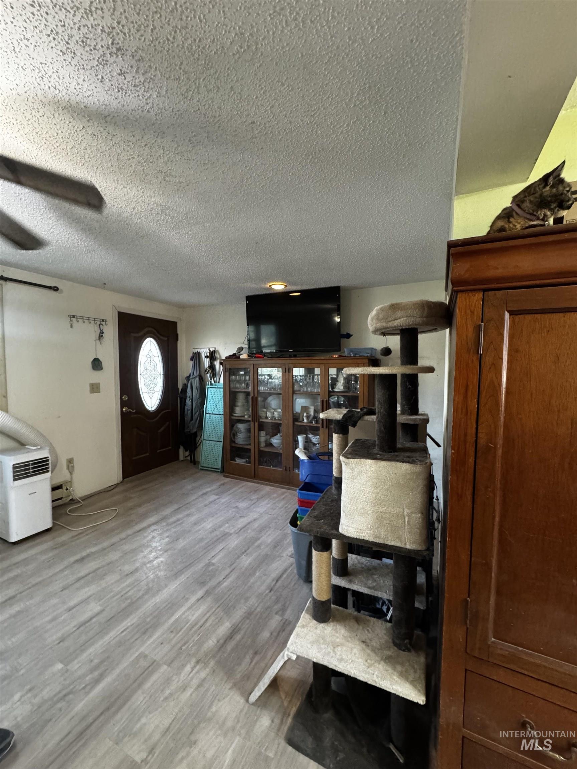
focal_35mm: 14
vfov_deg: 102.1
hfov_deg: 85.7
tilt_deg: -3.7
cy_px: 384
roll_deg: +0.5
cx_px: 288
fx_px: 311
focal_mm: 2.22
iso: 1000
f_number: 2.2
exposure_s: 1/60
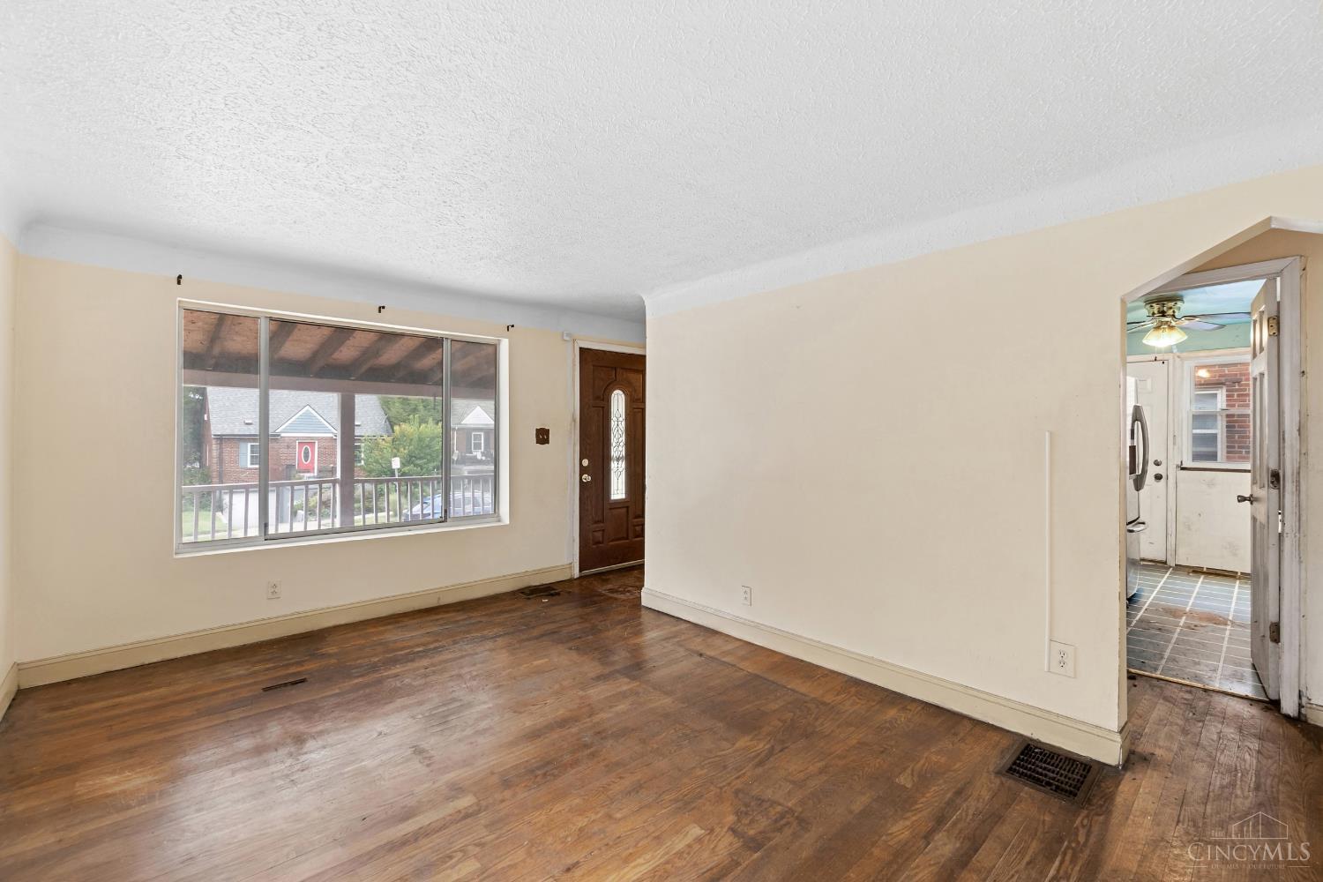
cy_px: 441
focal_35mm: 15
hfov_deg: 100.4
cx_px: 662
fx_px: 551
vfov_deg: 77.3
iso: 400
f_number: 7.1
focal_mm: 10
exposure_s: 1/2.5
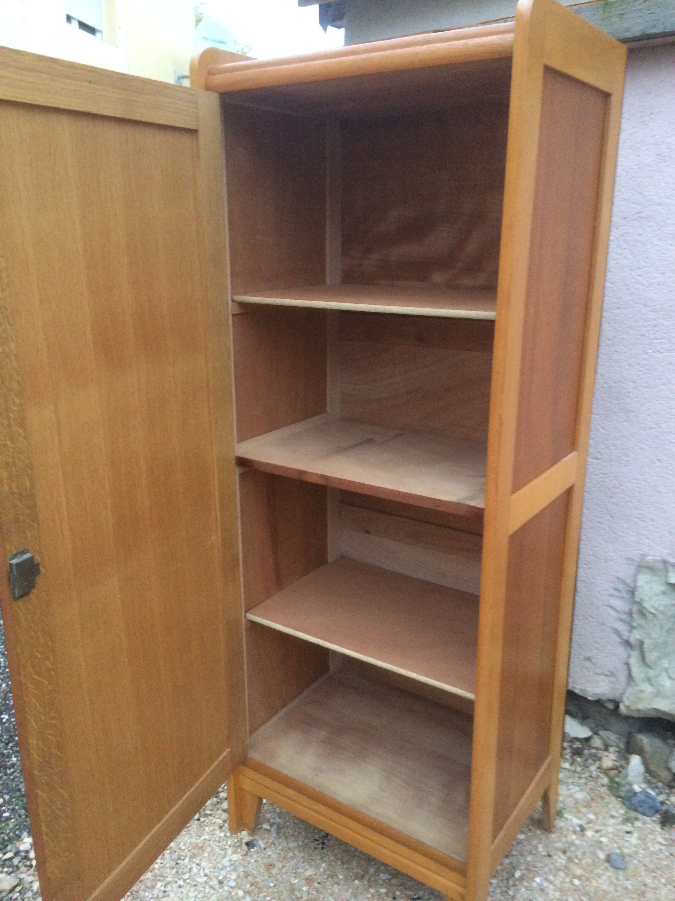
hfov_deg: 48.2
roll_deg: -1.3
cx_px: 338
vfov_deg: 61.7
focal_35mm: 29
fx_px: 754
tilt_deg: -13.7
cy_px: 450
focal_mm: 4.15
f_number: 2.2
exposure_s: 1/33
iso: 320
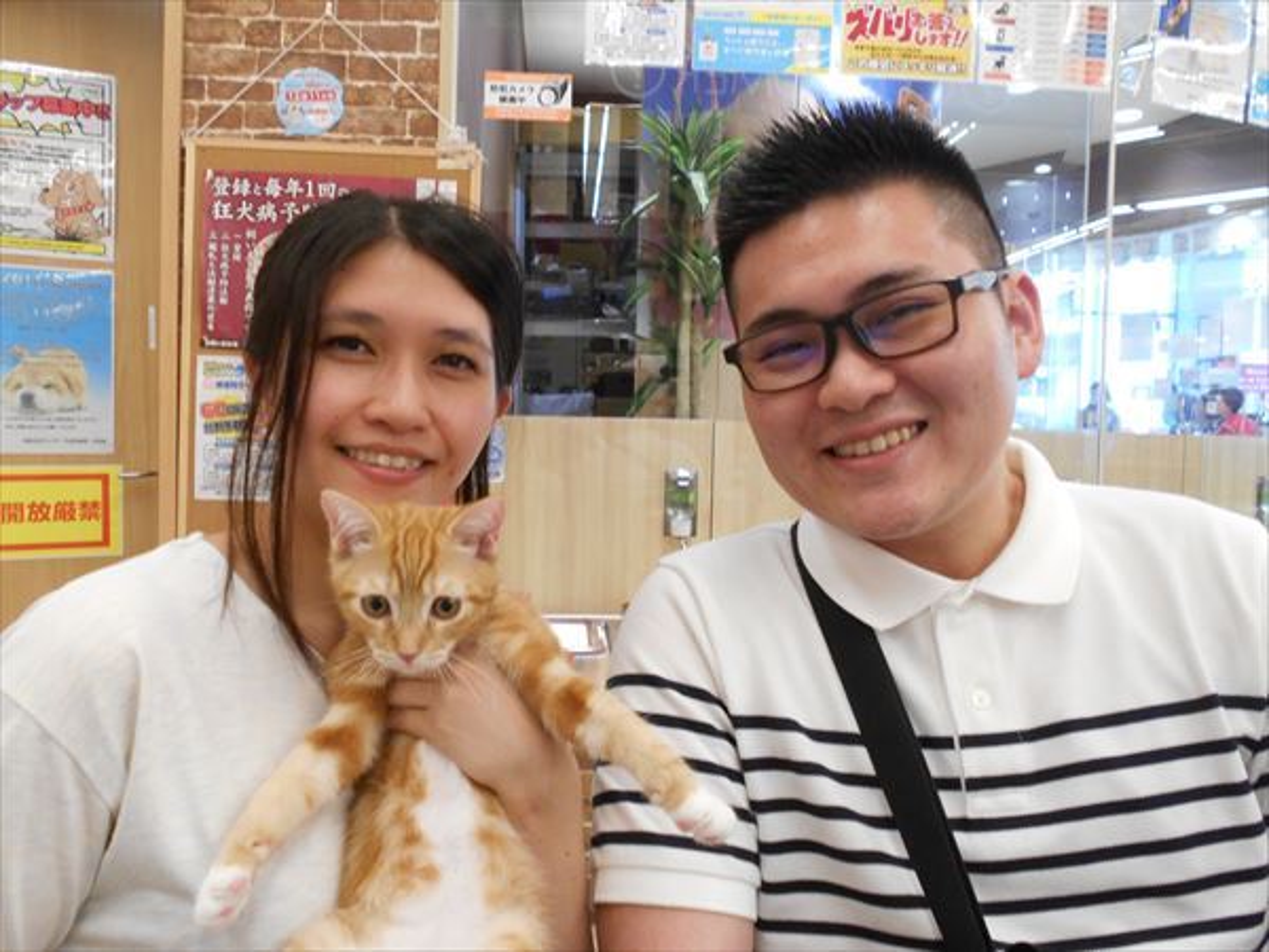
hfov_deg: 60.0
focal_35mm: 30
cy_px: 476
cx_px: 634
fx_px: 1100
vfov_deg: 46.8
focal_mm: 5.1
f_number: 3.4
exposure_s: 1/30
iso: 280
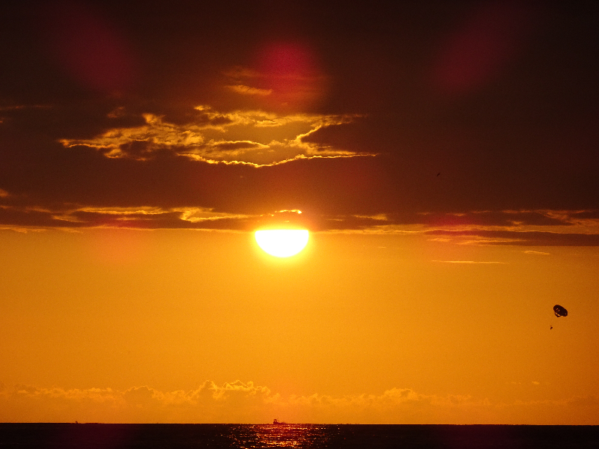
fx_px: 5468
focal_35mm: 316
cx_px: 300
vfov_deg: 4.7
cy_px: 224
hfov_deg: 6.3
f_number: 6.3
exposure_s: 1/500
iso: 80
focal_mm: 54.04
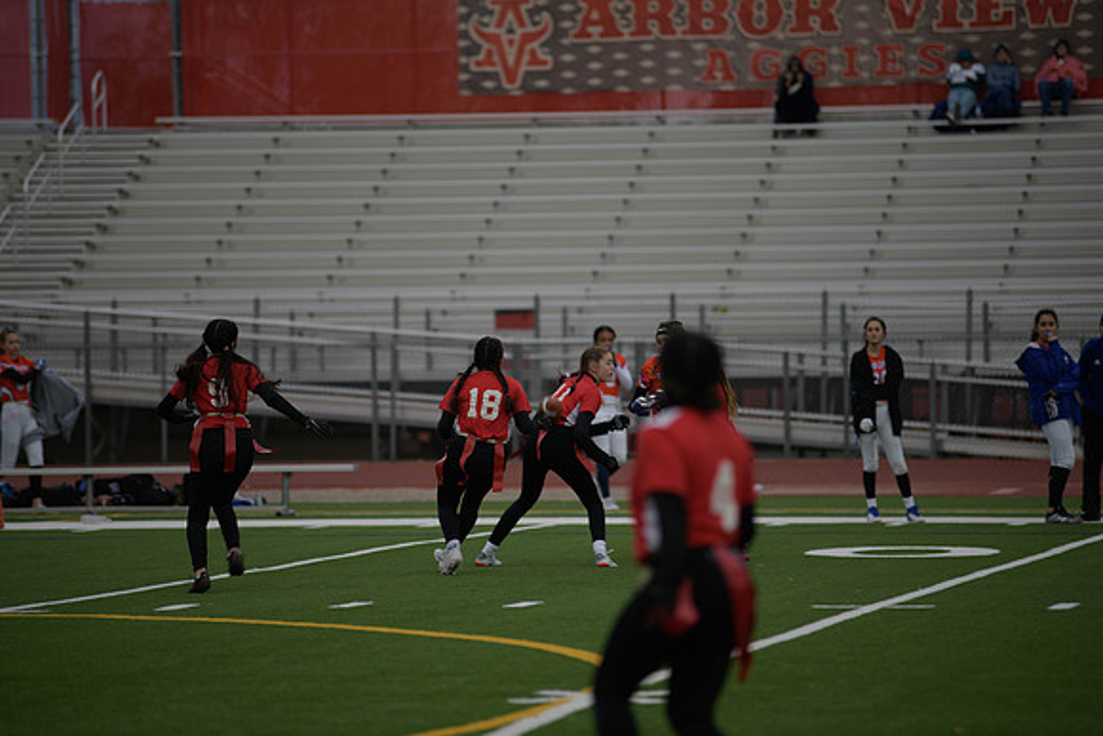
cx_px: 552
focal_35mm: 200
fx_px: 6129
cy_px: 368
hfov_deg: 10.3
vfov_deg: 6.9
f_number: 2.8
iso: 64
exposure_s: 1/200
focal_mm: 200
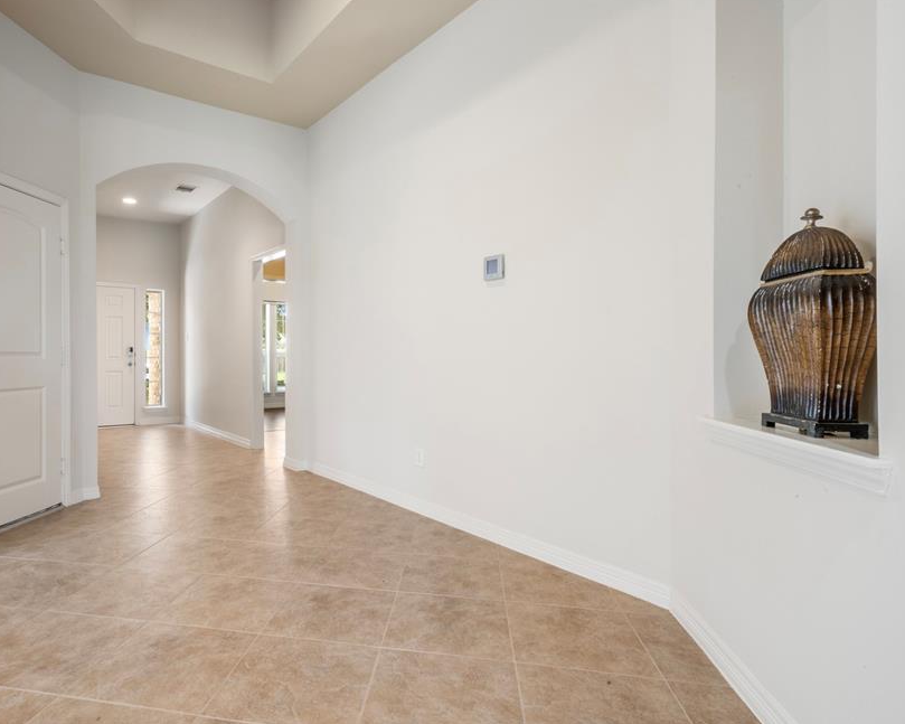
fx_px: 509
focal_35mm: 19
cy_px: 356
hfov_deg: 82.3
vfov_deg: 70.8
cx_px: 365
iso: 250
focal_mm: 16
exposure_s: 5
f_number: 9
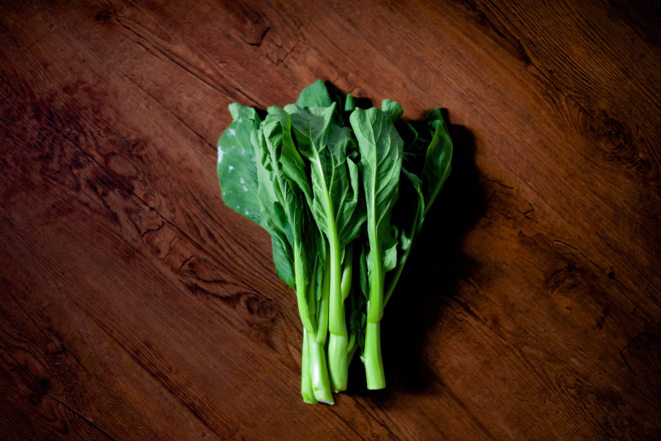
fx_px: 918
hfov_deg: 39.6
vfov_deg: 27.0
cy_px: 220
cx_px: 330
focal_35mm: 50
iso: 100
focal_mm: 50
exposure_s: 1/320
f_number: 2
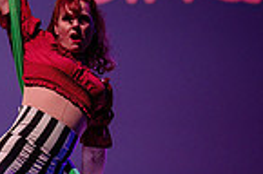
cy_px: 68
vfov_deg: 5.7
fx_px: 1757
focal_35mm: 241
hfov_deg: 8.5
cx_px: 55
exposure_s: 1/320
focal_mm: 50
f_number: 1.2
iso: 800
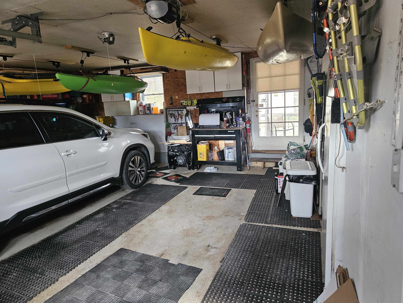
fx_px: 268
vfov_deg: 58.9
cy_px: 152
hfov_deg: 73.9
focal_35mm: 23
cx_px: 202
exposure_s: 1/60
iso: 800
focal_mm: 5.4
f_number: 1.8
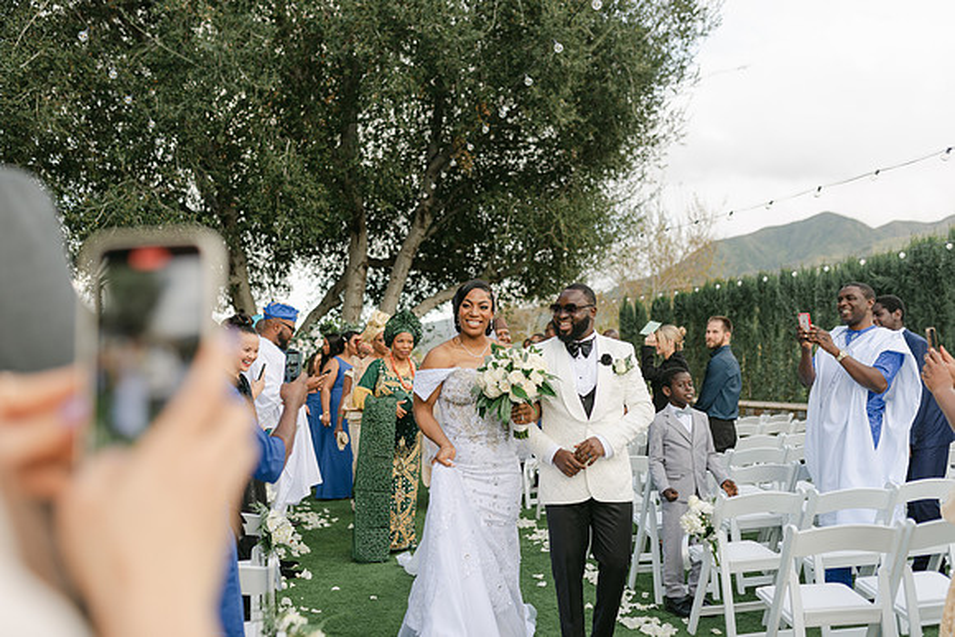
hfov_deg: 54.4
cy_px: 318
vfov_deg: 37.9
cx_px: 478
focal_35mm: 35
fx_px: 929
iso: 100
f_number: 2
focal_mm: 35
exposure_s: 1/640
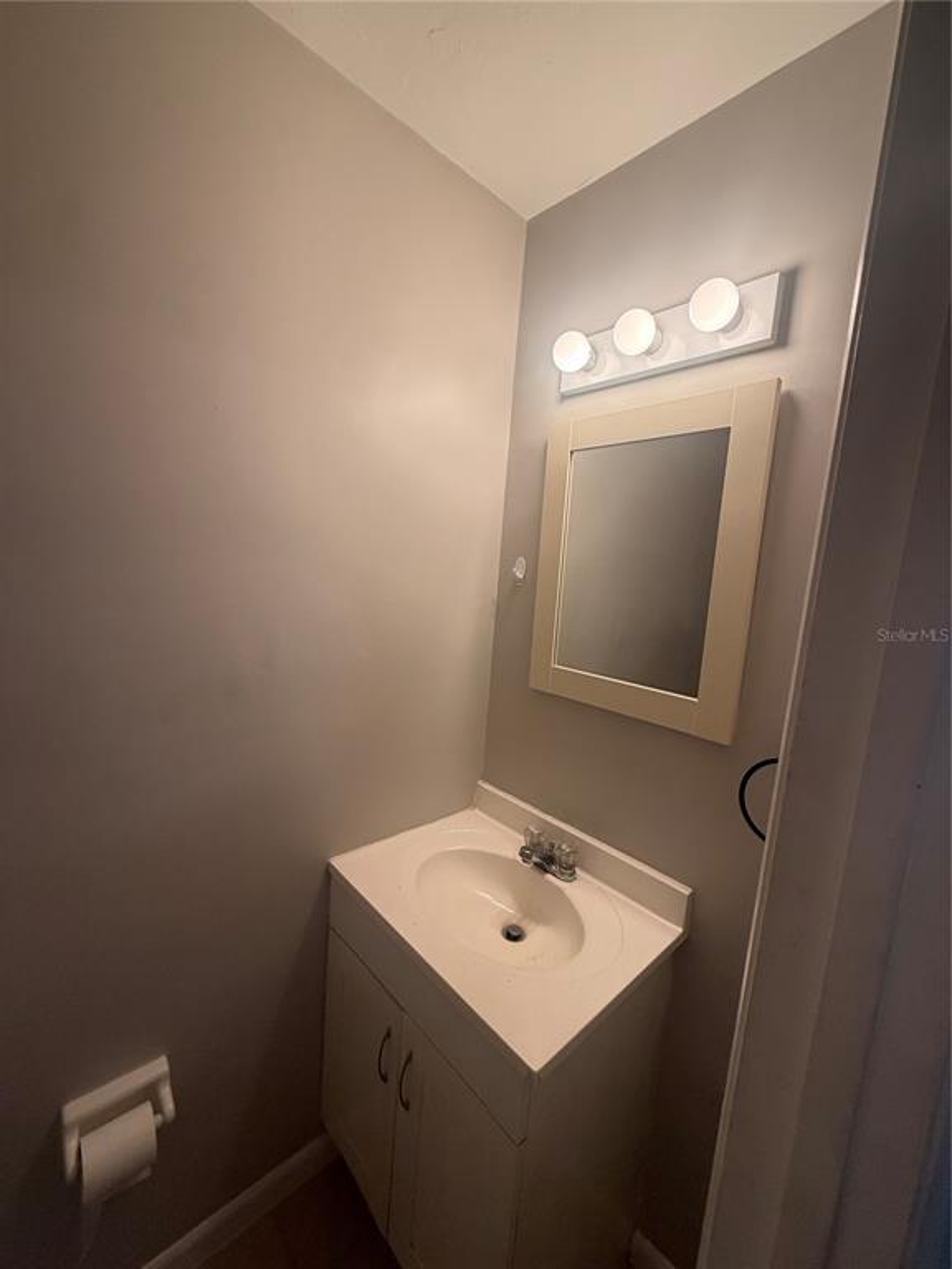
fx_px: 513
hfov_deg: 85.7
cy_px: 634
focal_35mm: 14
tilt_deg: -6.5
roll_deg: -4.7
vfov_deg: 102.1
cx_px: 476
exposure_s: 1/120
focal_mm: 2.22
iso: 125
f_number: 2.2
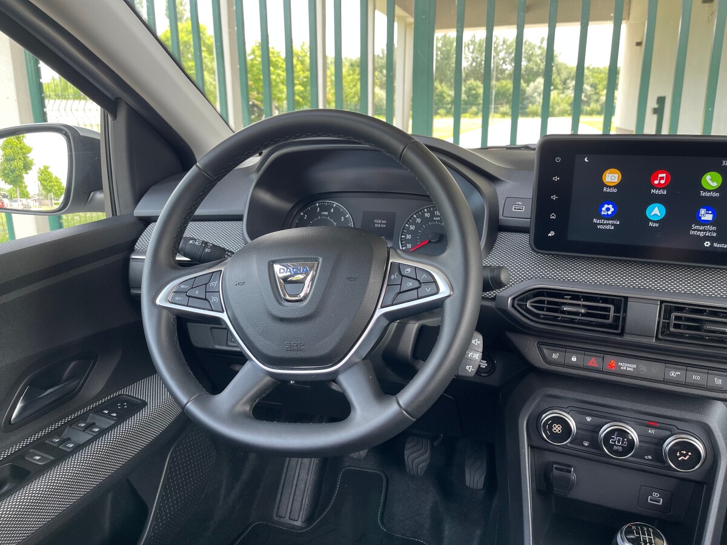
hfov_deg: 67.3
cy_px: 272
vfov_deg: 53.1
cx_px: 364
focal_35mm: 26
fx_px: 546
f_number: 1.6
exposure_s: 1/121
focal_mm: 5.1
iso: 64
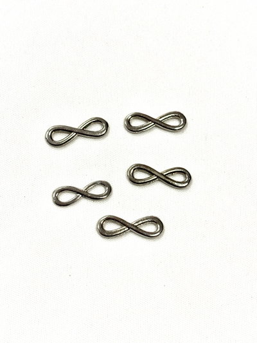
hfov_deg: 28.0
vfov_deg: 36.8
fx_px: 515
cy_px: 172
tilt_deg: -66.0
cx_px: 128
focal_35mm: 52
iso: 40
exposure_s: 1/50
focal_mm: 5.96
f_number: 1.6
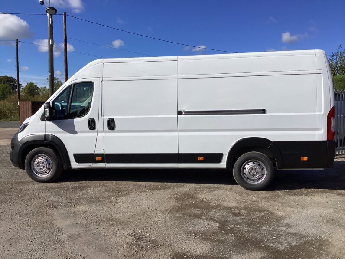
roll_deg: -0.5
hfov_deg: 58.4
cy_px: 130
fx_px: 309
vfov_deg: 45.4
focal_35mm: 31
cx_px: 172
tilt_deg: -3.9
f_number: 2.4
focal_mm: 3.3
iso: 25
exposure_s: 1/2469
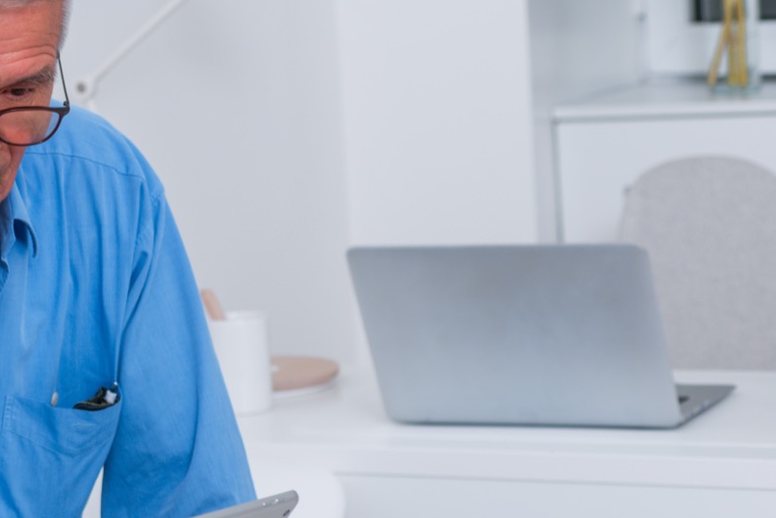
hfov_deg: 14.9
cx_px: -78
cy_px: 279
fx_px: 2889
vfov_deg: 10.2
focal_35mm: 134
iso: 100
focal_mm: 60
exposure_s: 1/180
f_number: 4
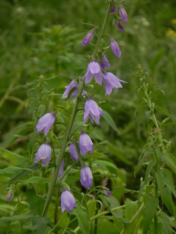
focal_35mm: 425
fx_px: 2881
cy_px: 117
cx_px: 88
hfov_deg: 3.5
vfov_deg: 4.7
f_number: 5
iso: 160
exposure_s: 1/500
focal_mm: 75.7
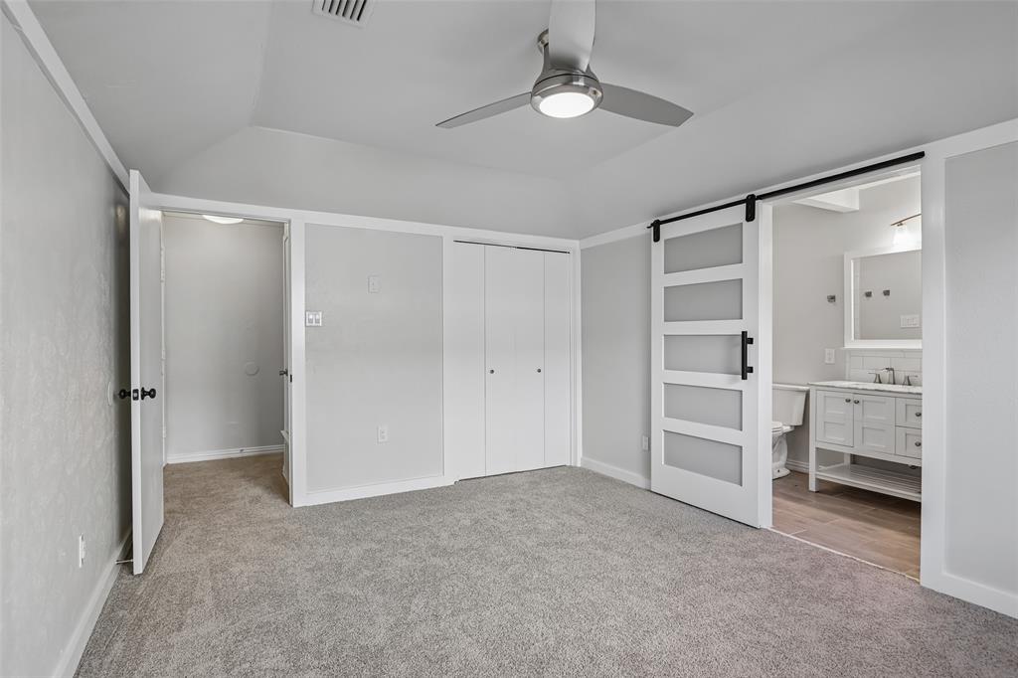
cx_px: 509
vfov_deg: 70.4
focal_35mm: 17
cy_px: 339
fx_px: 481
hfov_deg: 93.3
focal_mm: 17
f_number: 8
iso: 400
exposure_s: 1/13
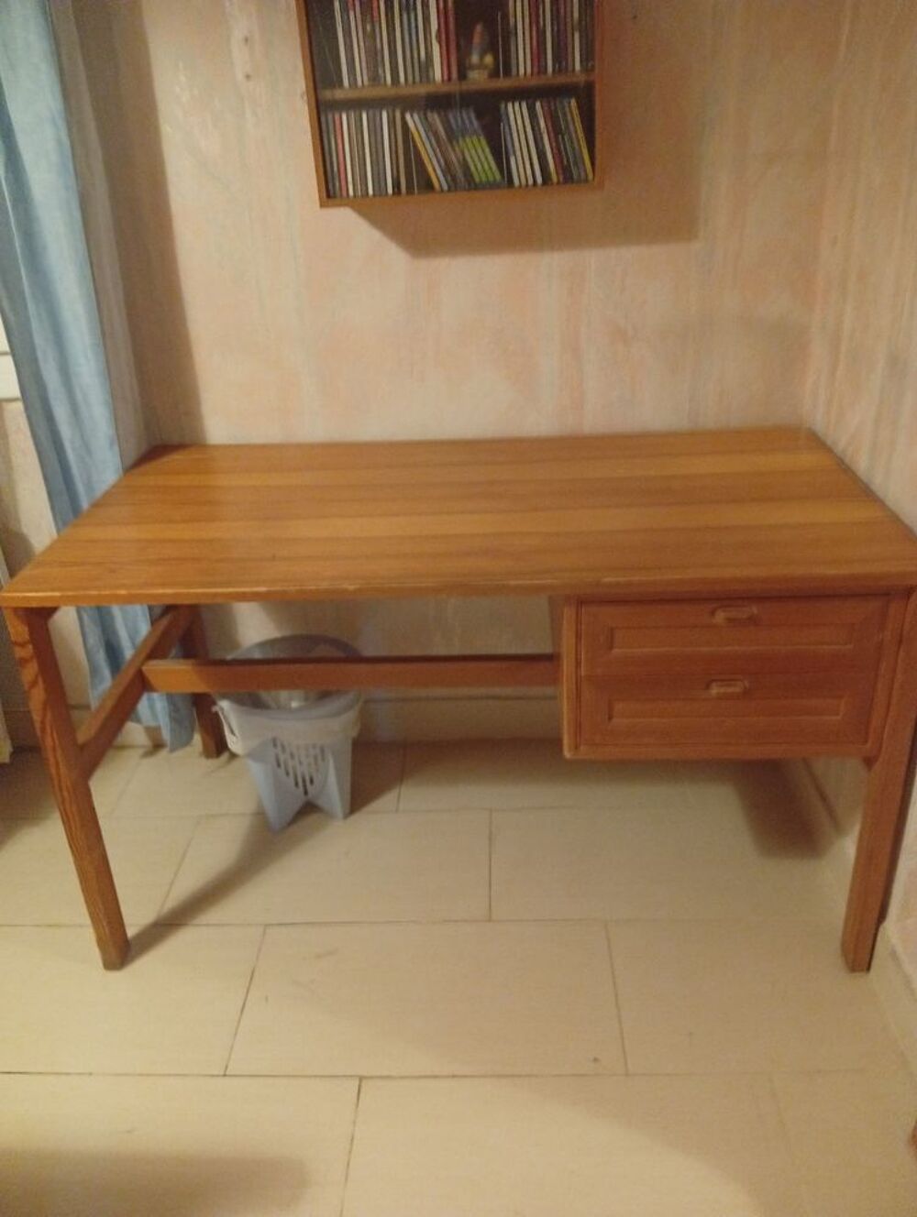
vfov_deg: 67.2
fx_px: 916
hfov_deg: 53.2
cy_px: 608
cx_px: 458
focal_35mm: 26
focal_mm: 3.96
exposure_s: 1/16.7
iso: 1606
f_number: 1.8
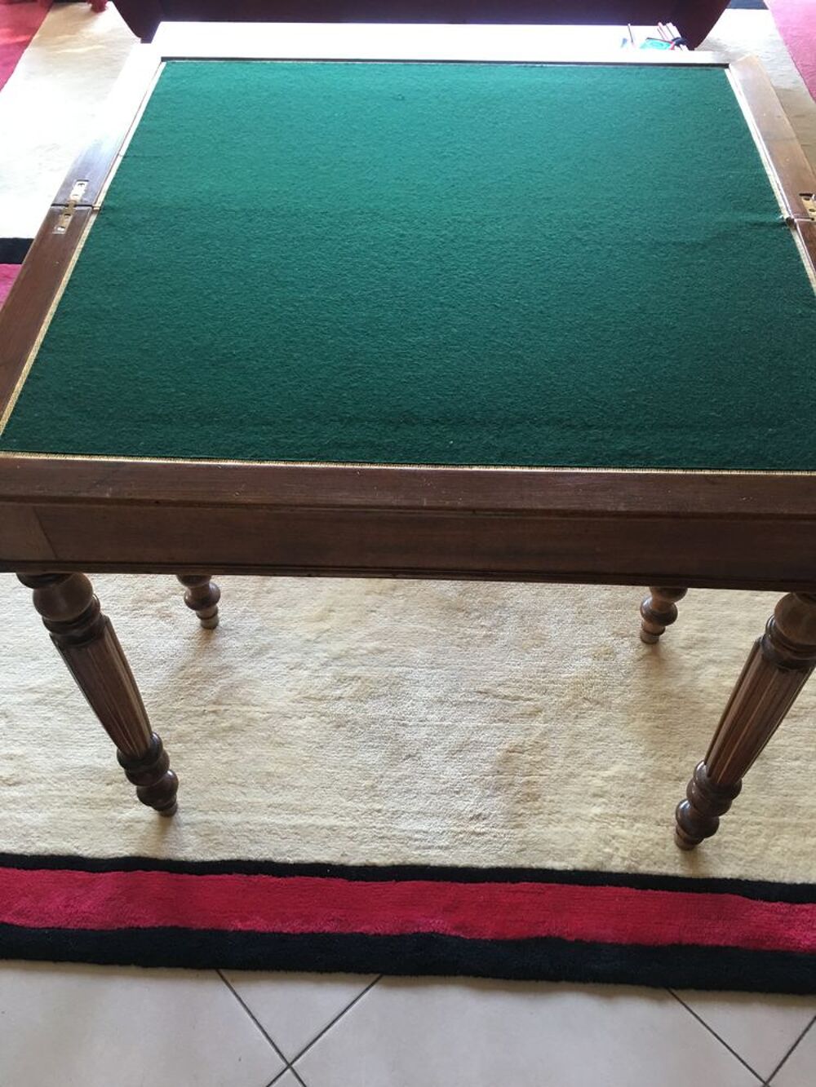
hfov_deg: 48.2
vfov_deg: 61.7
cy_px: 544
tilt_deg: -50.3
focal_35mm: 29
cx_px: 408
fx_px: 911
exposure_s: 1/17
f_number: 2.2
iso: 64
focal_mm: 4.15
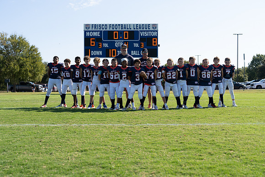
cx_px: 132
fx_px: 368
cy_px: 88
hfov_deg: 39.6
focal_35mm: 50
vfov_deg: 27.0
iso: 100
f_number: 3.5
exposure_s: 1/800
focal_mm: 50
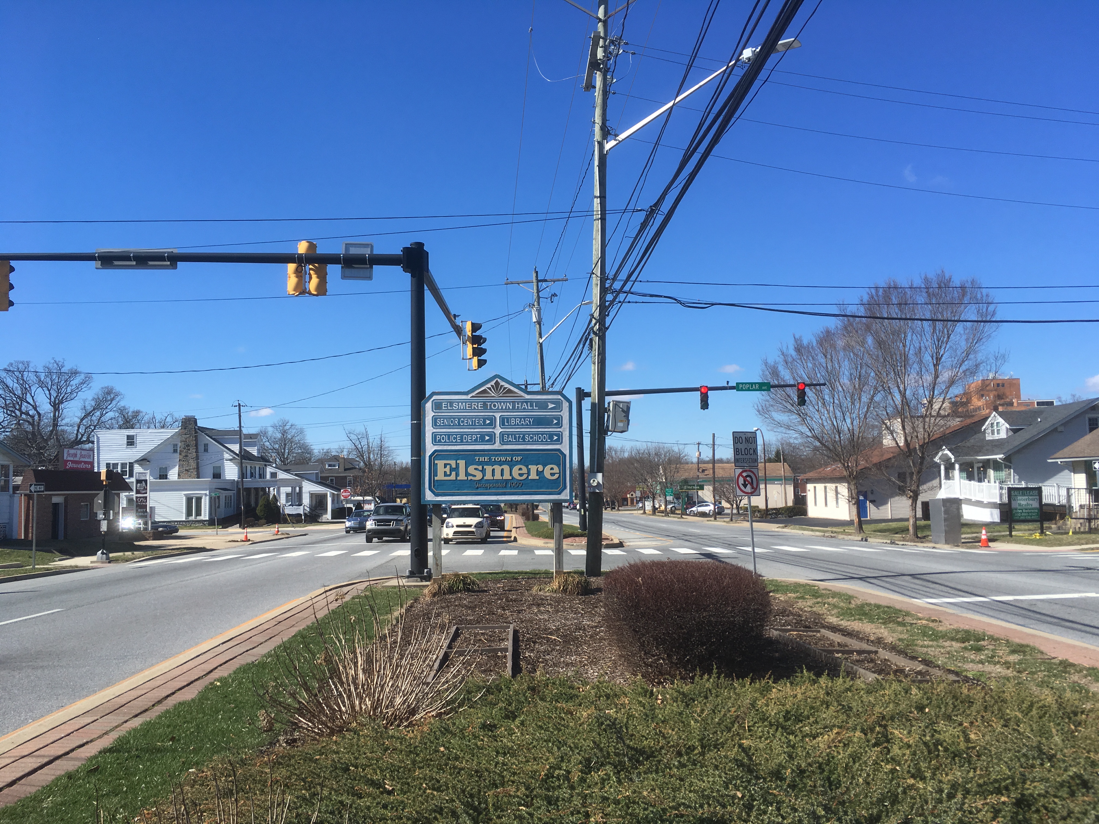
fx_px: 921
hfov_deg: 61.7
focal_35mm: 29
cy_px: 412
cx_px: 550
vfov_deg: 48.2
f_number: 2.2
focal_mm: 4.15
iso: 25
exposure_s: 1/1508
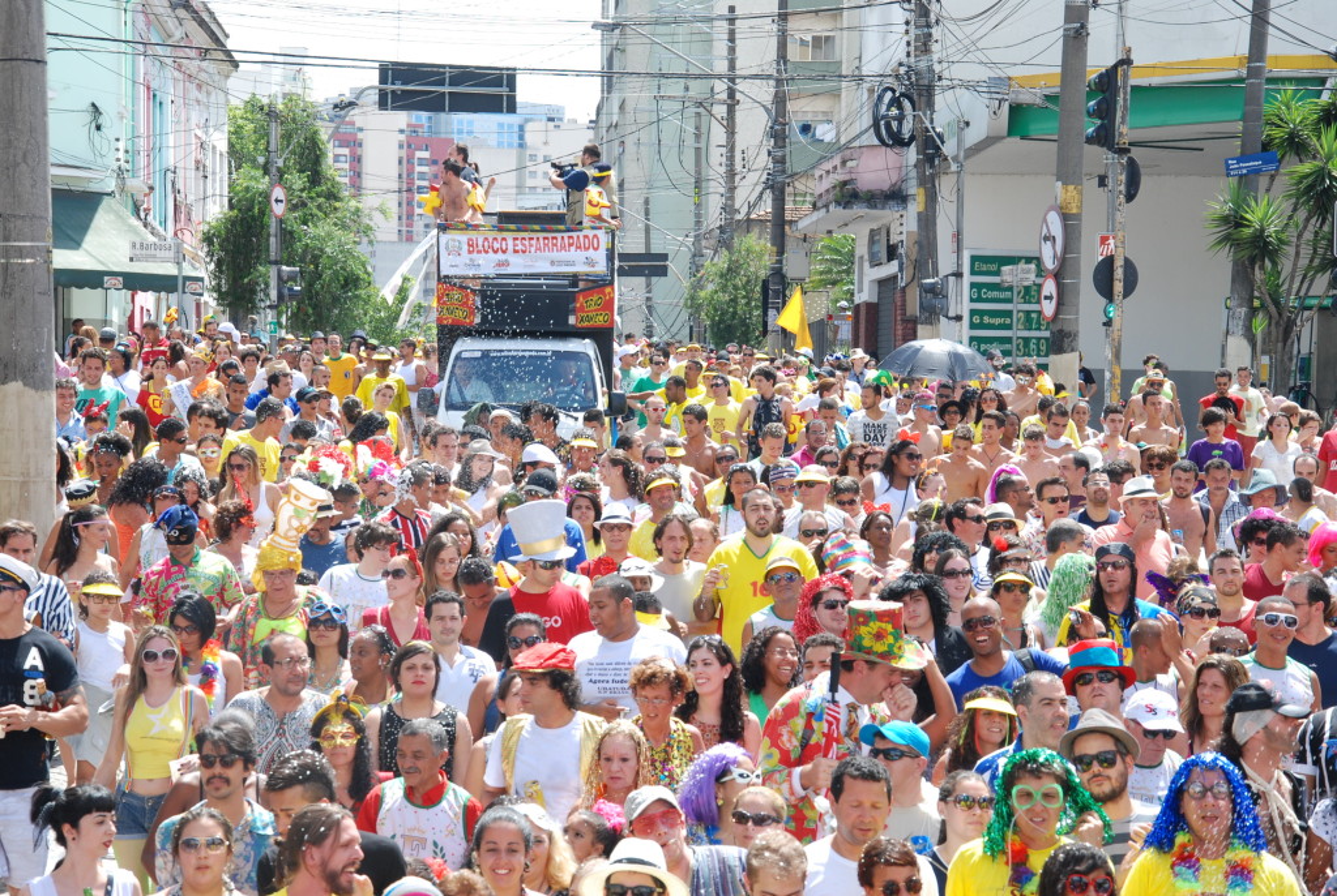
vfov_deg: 13.1
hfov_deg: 19.4
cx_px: 668
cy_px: 448
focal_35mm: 105
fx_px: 3907
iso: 250
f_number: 7.1
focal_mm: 70
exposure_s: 1/125
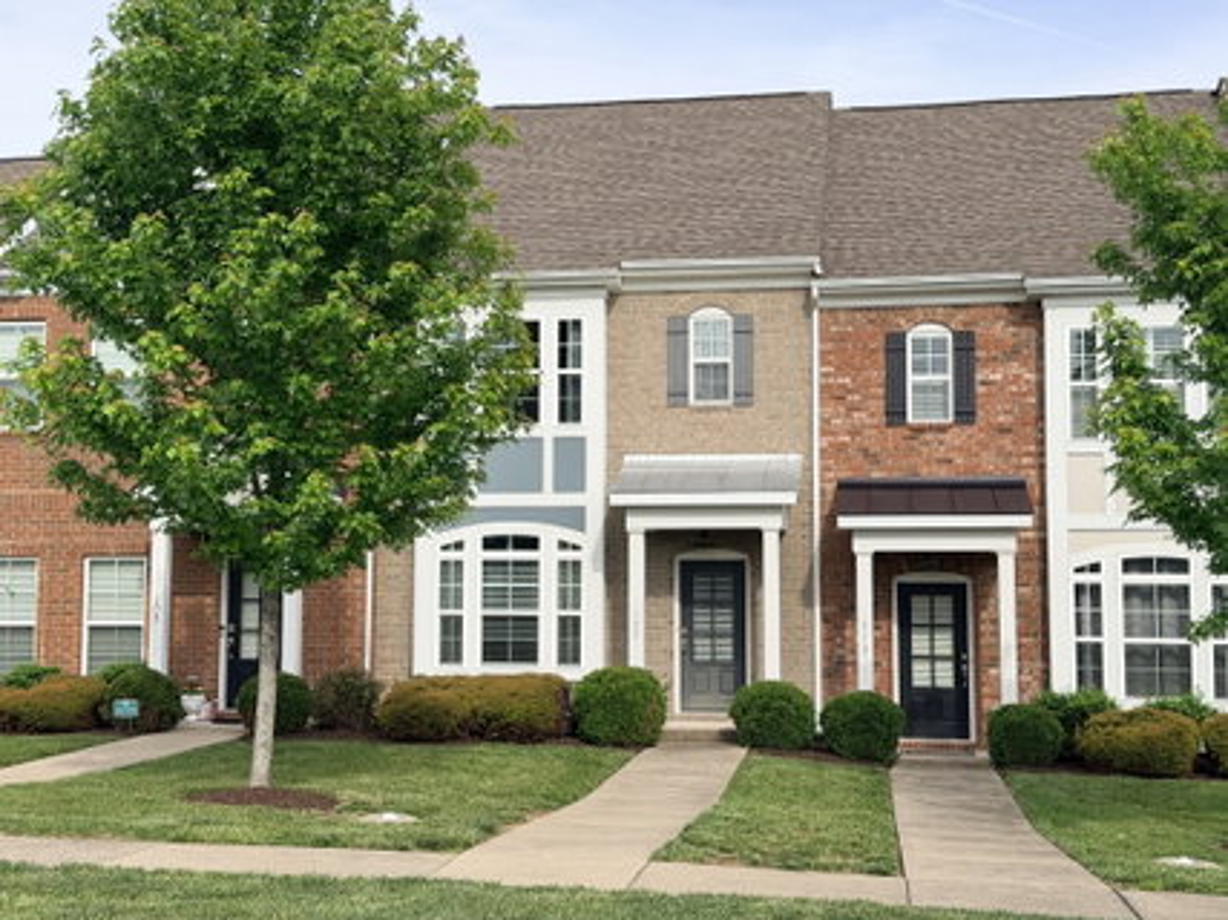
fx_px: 1702
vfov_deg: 30.3
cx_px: 614
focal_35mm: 48
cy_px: 460
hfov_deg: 39.7
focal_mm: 6.76
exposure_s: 1/3226
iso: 64
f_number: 1.78
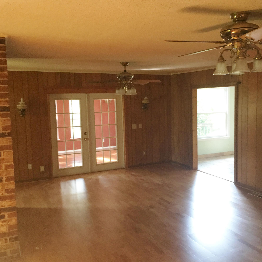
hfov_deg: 46.8
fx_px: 300
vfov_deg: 47.2
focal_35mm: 35
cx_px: 162
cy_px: 129
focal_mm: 4.15
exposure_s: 1/20
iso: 200
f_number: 2.2
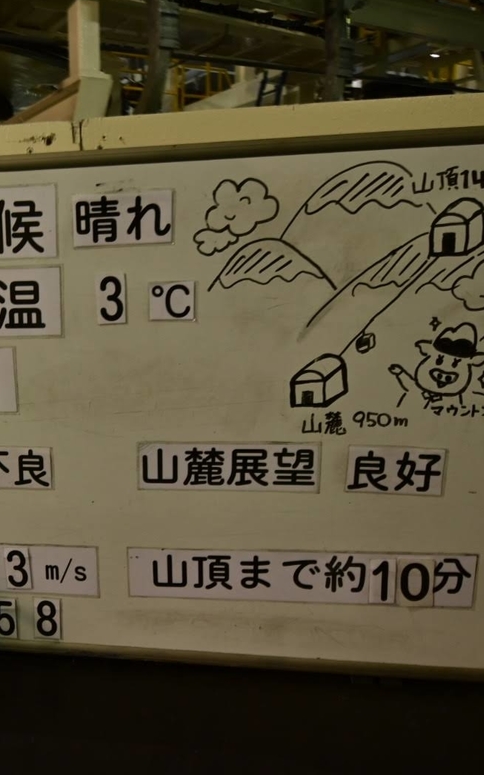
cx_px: 66
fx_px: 650
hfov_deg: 38.5
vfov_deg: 61.6
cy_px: 396
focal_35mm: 31
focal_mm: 13
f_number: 11
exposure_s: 1/8
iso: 640
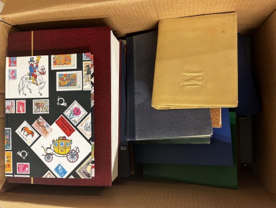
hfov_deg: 67.3
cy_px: 104
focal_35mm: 26
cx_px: 138
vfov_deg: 53.1
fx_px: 207
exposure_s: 1/50
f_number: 1.6
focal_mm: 5.1
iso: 250
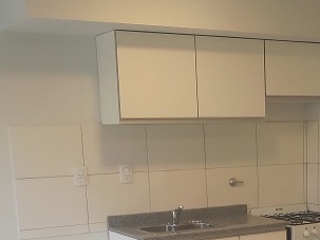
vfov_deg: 25.0
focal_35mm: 55
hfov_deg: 33.5
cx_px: 274
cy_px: 253
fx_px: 508
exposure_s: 1/50
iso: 213
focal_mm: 3.54
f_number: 2
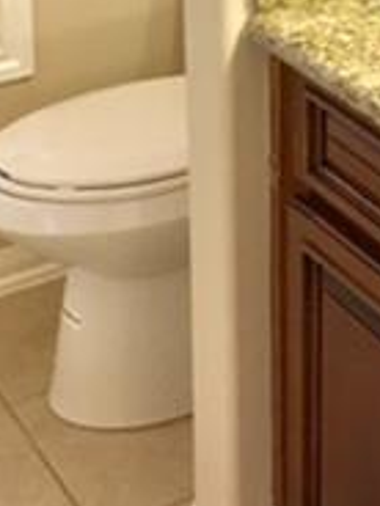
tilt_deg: -12.4
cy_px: -198
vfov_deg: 17.9
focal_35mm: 101
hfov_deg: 14.4
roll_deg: -0.7
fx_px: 1478
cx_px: 372
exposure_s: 1/30
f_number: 2.2
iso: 80
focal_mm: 4.15
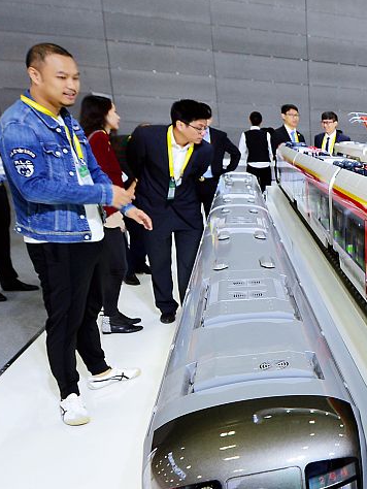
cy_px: 356
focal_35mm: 34
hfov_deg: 27.7
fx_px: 480
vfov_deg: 52.0
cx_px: 557
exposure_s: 1/125
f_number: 5.6
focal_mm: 14
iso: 1000
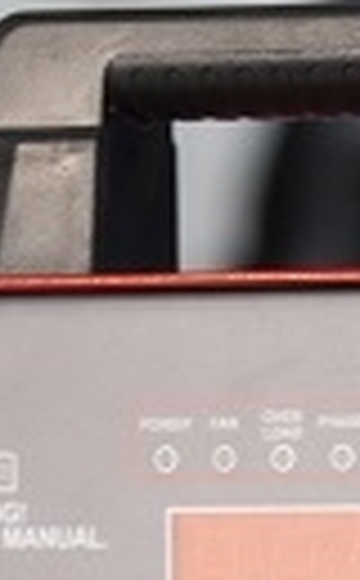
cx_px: 666
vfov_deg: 3.1
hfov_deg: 2.0
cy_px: 1214
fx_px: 10514
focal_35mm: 666
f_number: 1.8
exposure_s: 1/125
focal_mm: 56
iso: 125
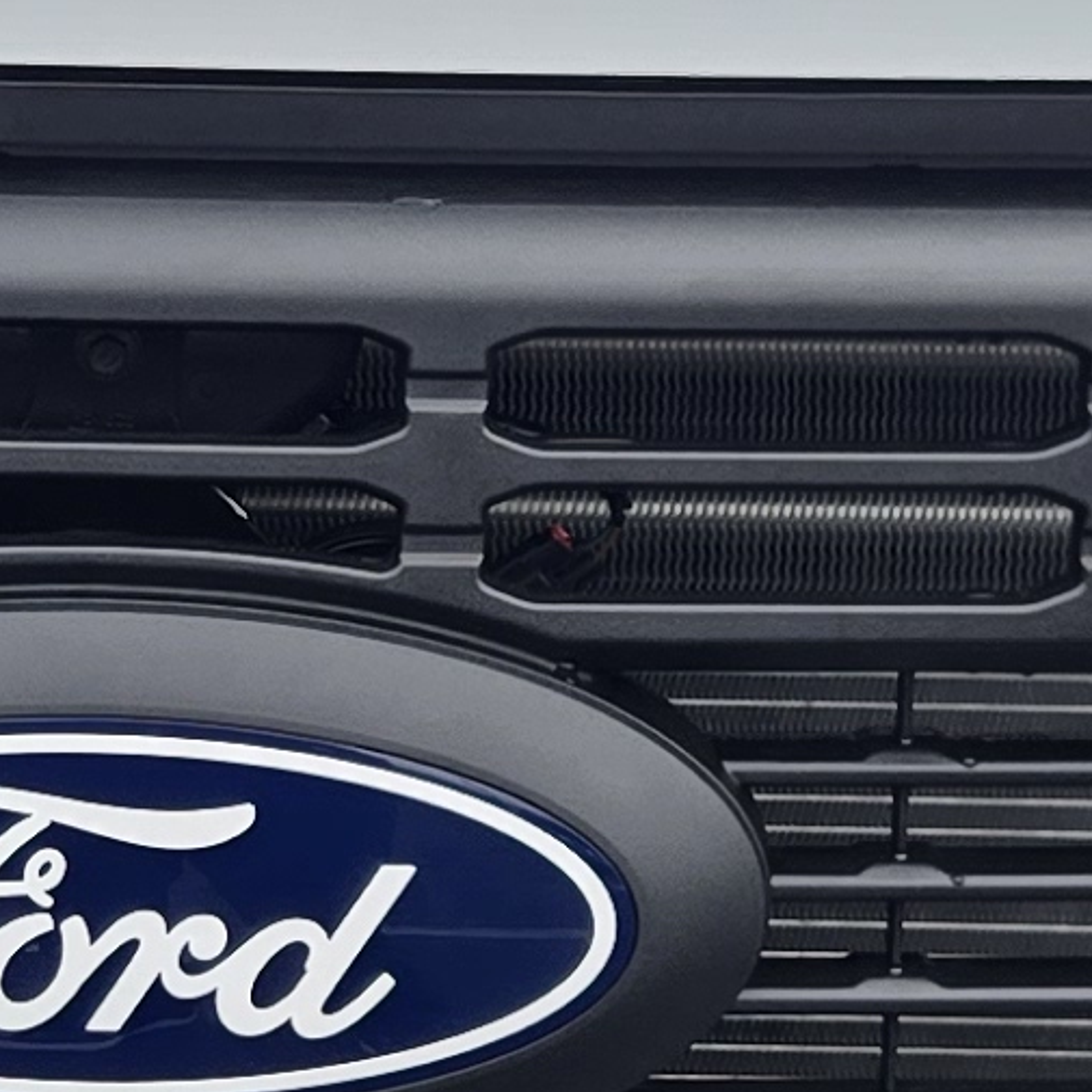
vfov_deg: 10.9
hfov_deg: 10.8
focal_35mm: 161
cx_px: 240
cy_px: 510
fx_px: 5746
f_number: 1.8
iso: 25
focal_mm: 5.4
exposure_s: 1/1024
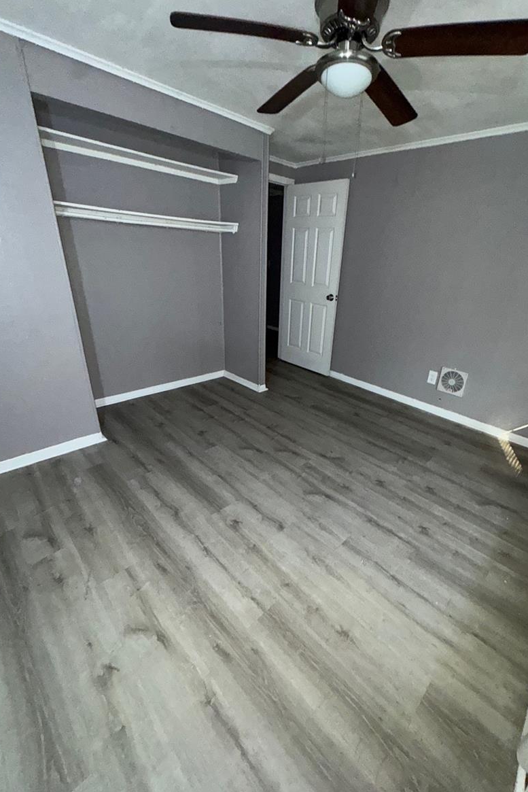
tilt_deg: -25.1
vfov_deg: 100.4
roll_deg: -2.2
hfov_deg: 77.0
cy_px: 396
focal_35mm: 15
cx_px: 296
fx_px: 330
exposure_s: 1/50
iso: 400
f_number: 2.2
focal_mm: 2.22
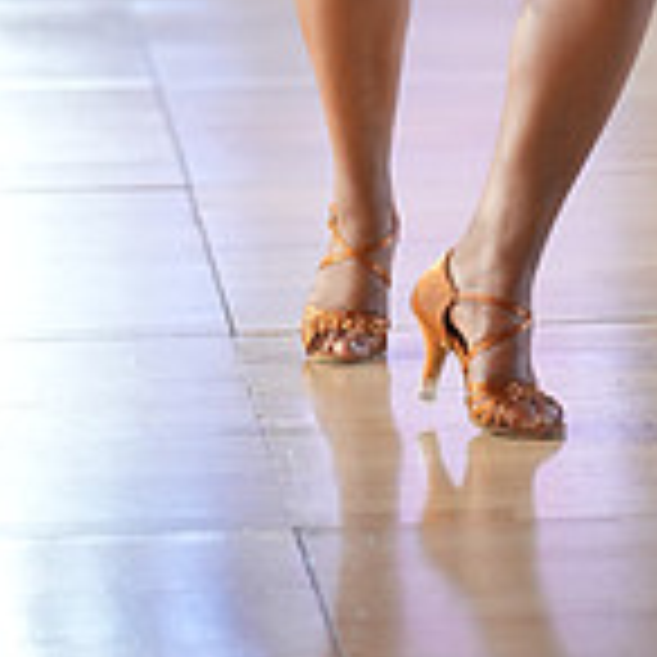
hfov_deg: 6.5
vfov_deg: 6.4
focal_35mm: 267
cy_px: -585
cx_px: 610
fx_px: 5733
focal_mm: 79
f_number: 2
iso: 1600
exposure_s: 1/500
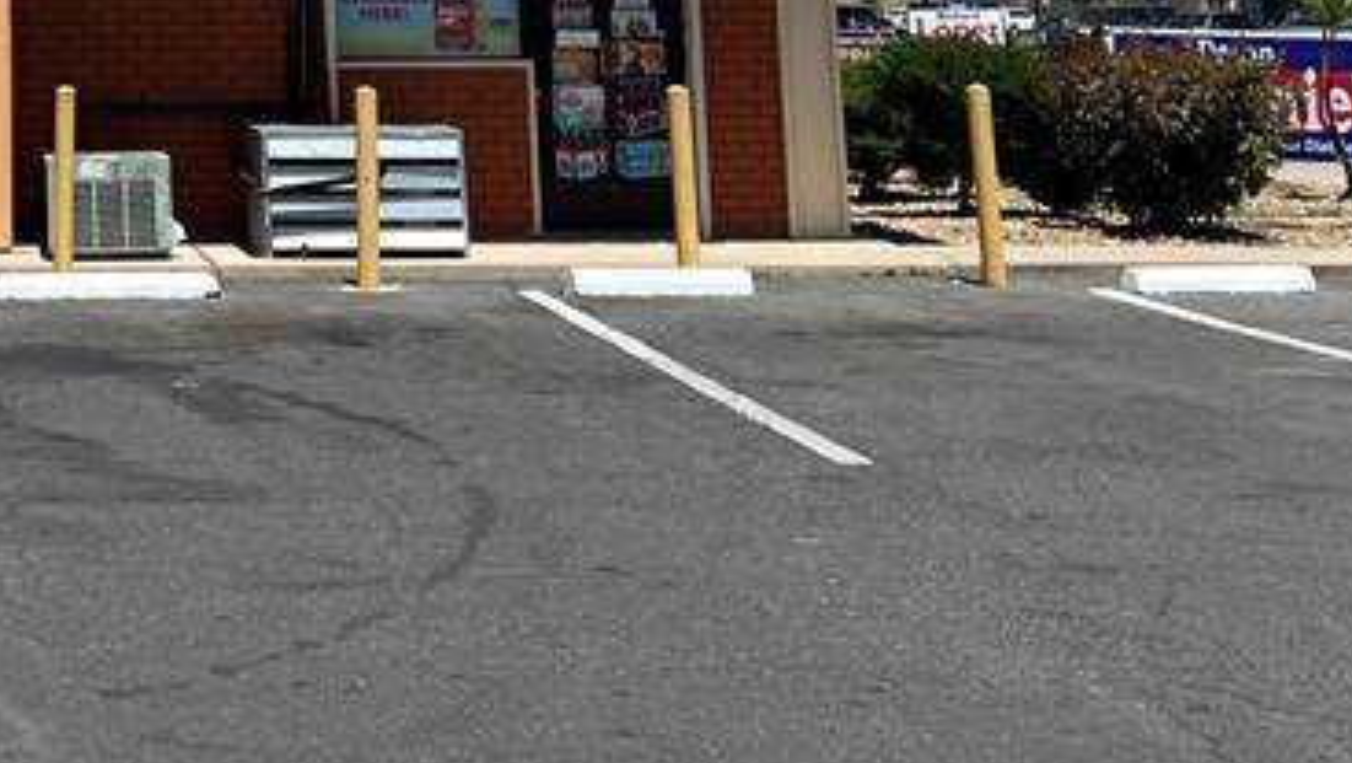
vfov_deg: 14.2
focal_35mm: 79
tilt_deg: +9.0
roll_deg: +0.9
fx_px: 2834
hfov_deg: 25.5
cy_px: -446
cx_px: -7
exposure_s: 1/5587
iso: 50
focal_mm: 5.7
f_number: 1.5
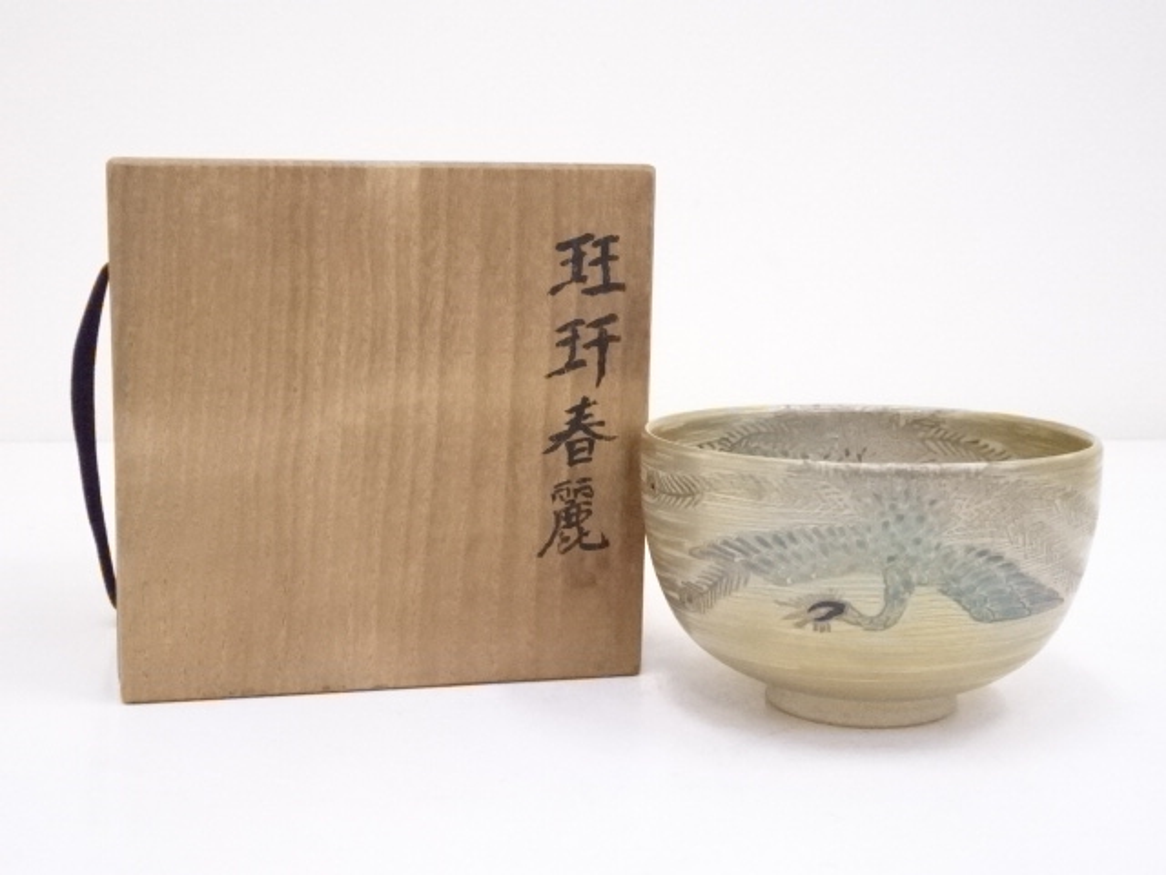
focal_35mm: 50
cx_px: 583
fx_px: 1684
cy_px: 438
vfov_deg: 29.1
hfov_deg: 38.2
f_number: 4.5
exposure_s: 1/125
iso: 3200
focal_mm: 8.51
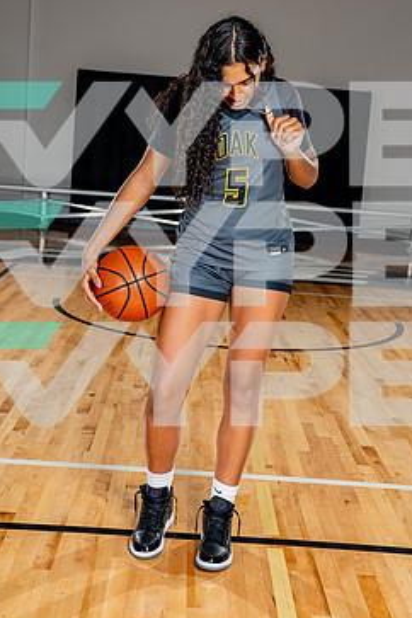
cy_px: 255
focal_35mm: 57
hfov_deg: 23.8
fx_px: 978
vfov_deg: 35.0
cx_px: 215
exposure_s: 1/250
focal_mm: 46
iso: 200
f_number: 5.6
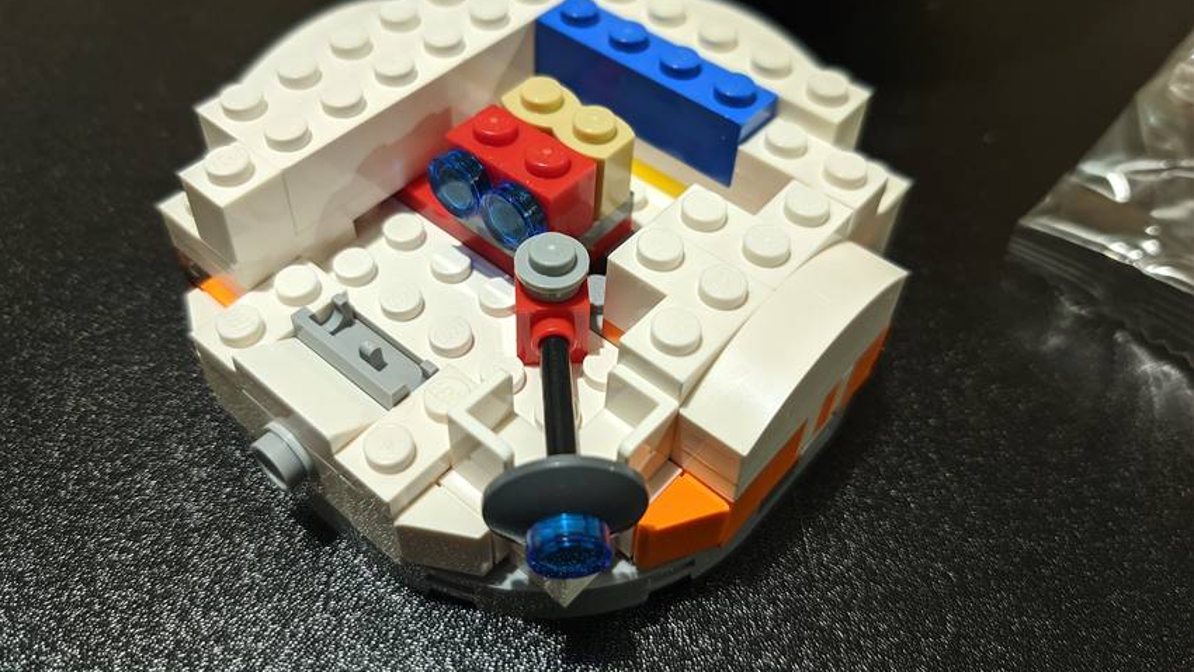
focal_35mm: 30
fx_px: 950
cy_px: 285
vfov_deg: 38.8
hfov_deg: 64.3
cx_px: 563
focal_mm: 4.75
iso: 903
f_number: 1.65
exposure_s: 1/25
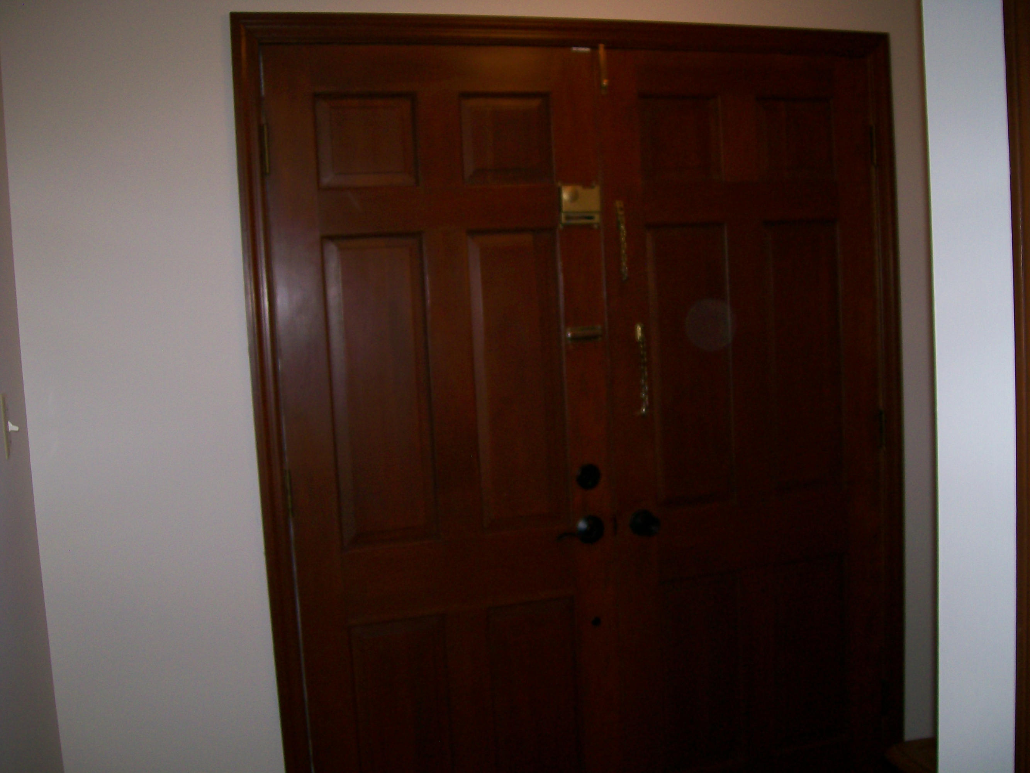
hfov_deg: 51.4
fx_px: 1071
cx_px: 515
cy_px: 386
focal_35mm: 36
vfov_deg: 39.7
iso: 80
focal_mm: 6
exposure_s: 1/64
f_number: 2.7
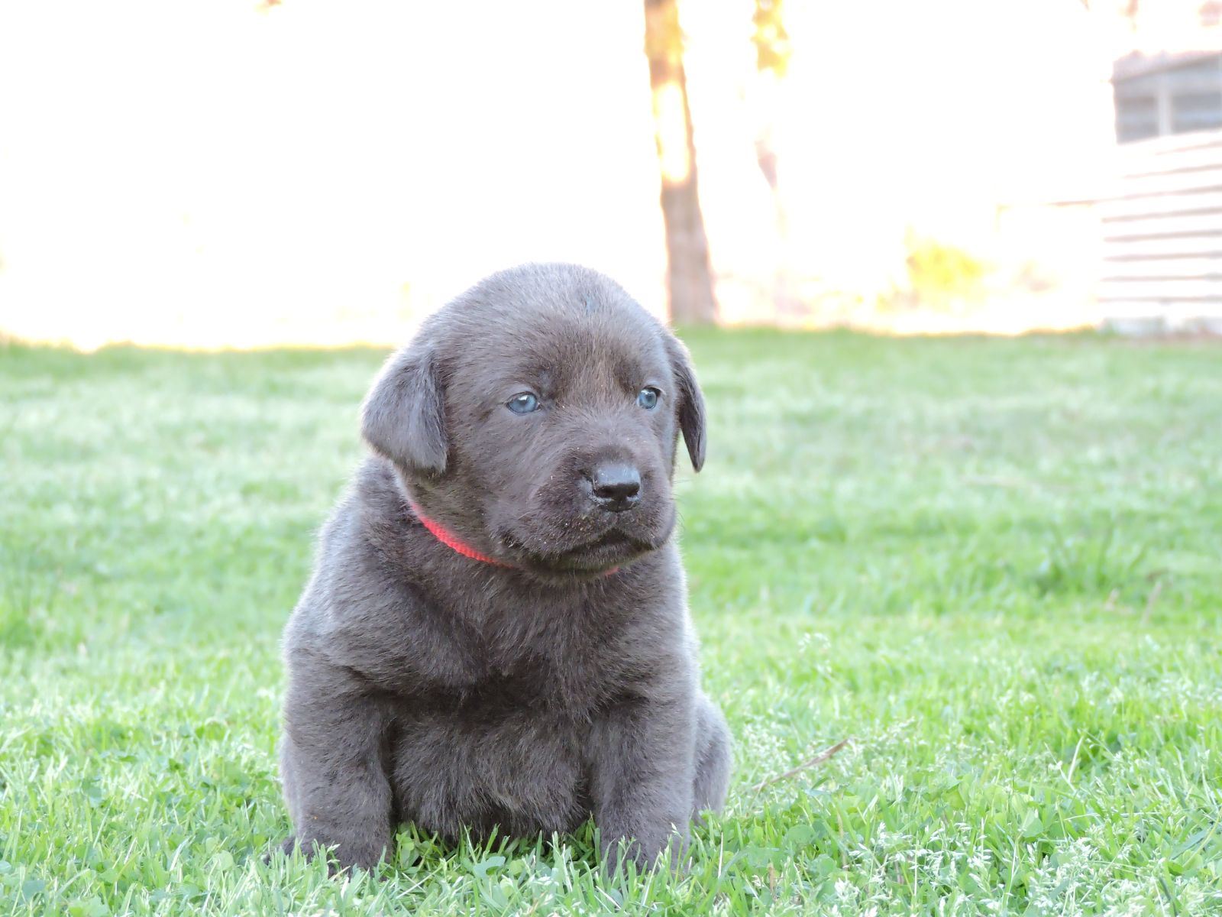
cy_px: 458
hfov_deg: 14.6
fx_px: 4766
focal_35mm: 135
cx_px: 611
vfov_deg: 11.0
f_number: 4.3
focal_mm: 24.1
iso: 800
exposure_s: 1/80
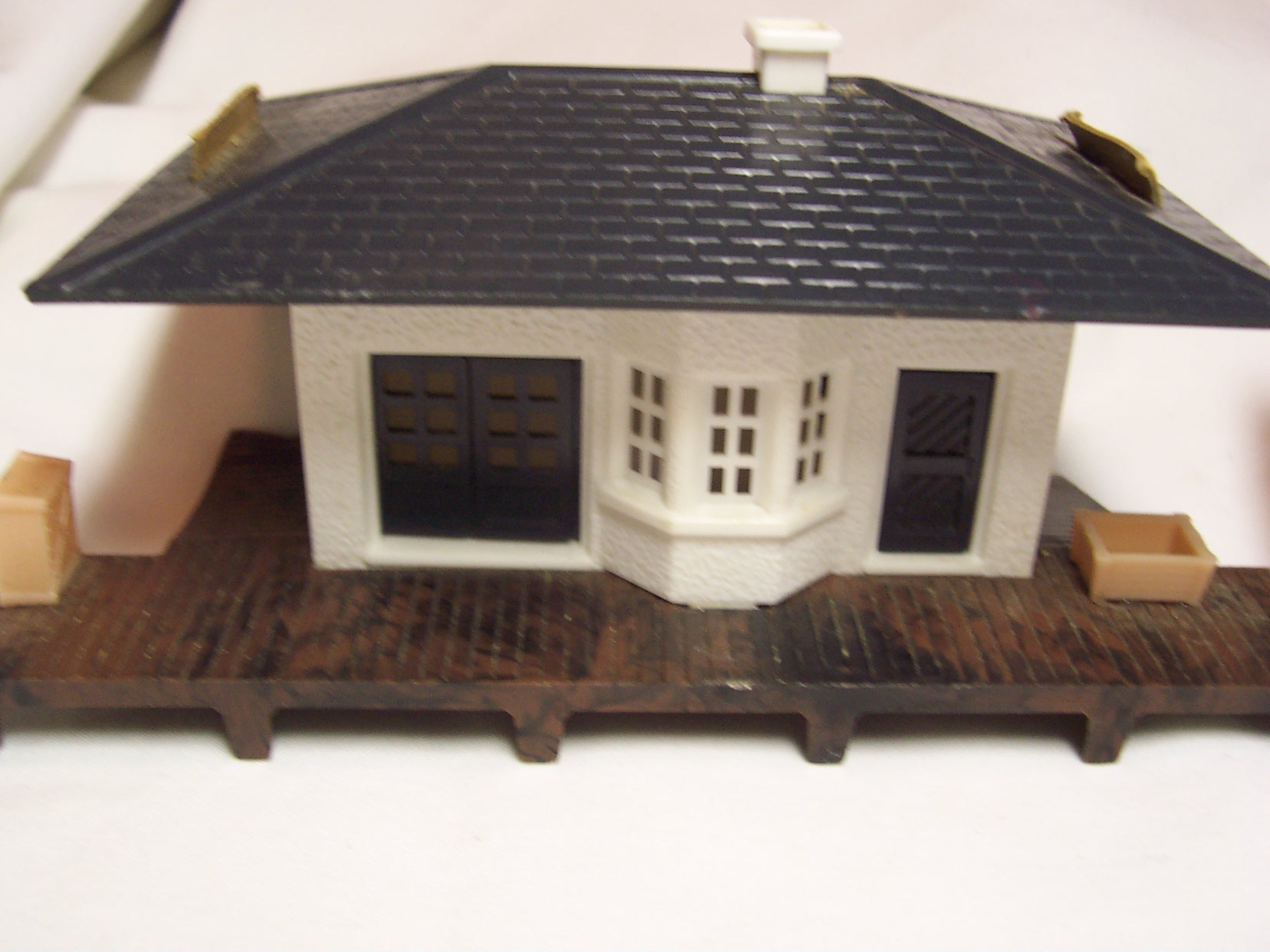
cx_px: 635
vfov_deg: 38.7
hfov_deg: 50.1
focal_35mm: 37
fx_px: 1357
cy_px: 476
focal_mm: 5.6
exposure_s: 1/30
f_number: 2.8
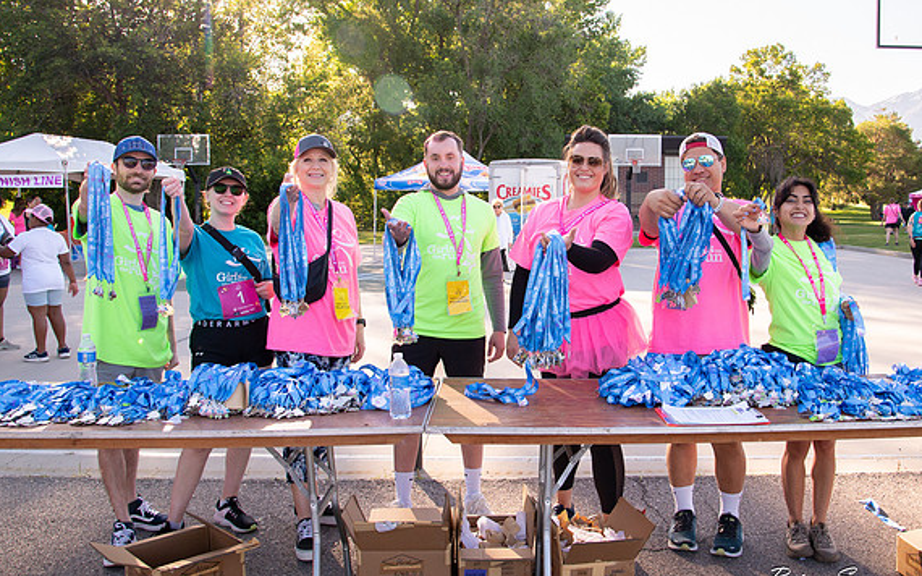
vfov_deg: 38.3
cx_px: 527
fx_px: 829
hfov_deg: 57.9
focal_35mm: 33
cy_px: 271
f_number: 7.1
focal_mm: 24
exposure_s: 1/400
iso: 500
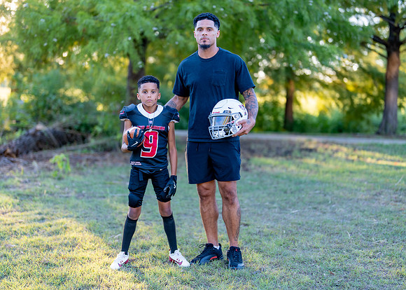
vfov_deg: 24.3
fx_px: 674
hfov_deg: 33.5
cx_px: 196
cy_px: 139
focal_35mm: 58
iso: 100
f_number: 1.2
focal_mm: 50
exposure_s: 1/400
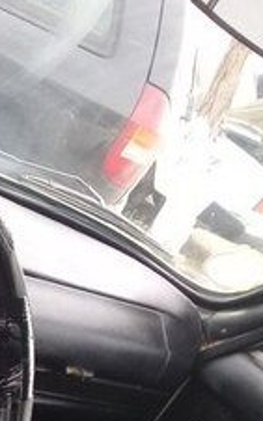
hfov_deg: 11.8
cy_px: 297
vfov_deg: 21.5
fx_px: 1102
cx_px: -300
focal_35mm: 96
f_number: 2.2
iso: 50
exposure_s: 1/33
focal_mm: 3.3
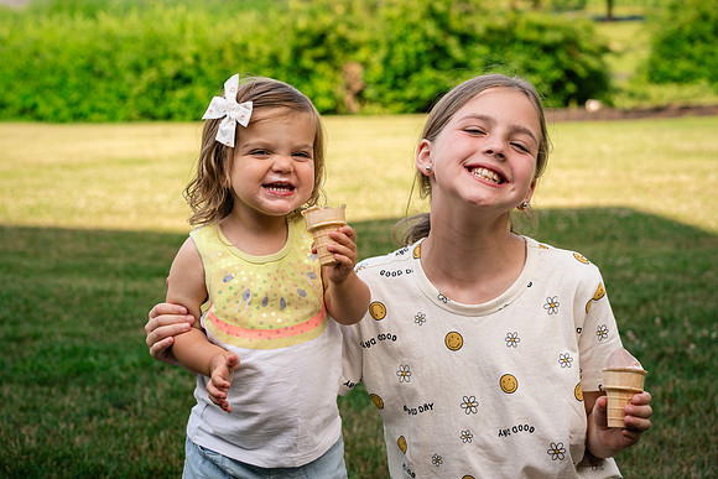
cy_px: 240
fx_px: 1696
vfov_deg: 16.1
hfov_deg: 23.9
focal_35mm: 85
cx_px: 359
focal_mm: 85
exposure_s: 1/400
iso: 640
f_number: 6.3
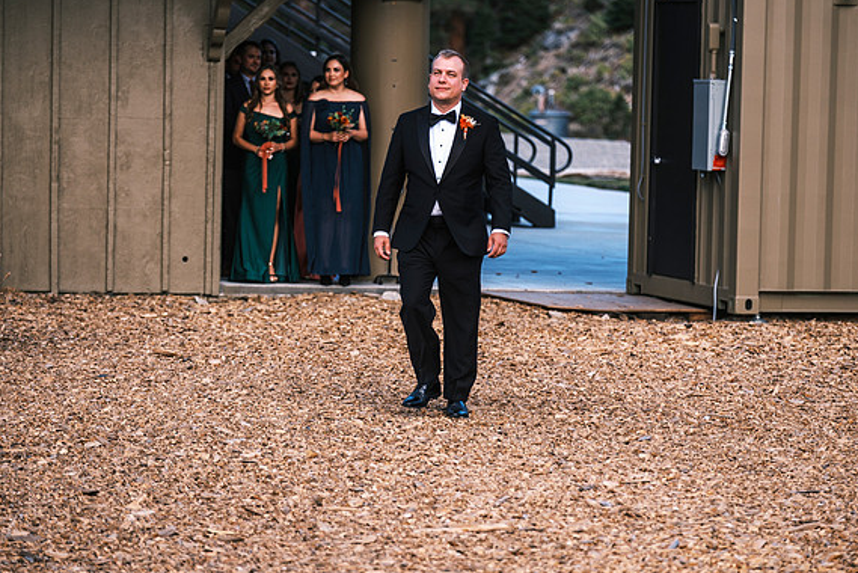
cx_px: 436
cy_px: 284
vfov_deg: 8.5
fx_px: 3863
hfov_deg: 12.7
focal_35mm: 162
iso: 400
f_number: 2.8
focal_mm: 106
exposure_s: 1/950
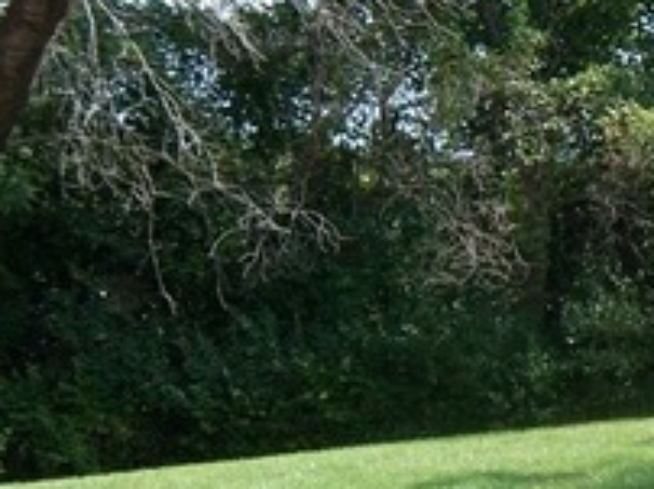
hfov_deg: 23.7
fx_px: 1378
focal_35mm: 73
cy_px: 324
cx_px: 839
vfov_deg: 20.1
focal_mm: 3.8
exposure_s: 1/320
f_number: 2.8
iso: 50
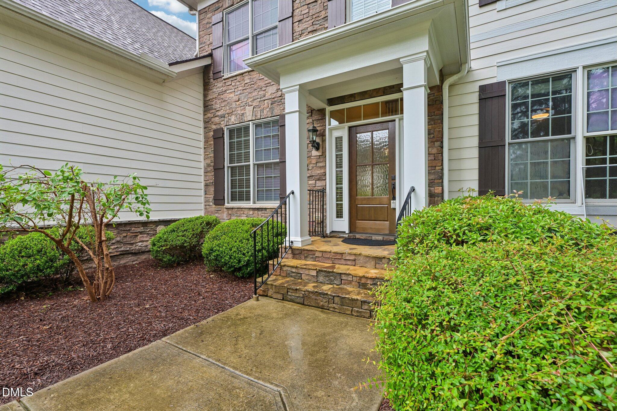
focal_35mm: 16
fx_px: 283
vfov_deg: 72.0
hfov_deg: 95.0
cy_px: 206
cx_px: 308
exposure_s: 1/40
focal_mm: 16.5
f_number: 8
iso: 250
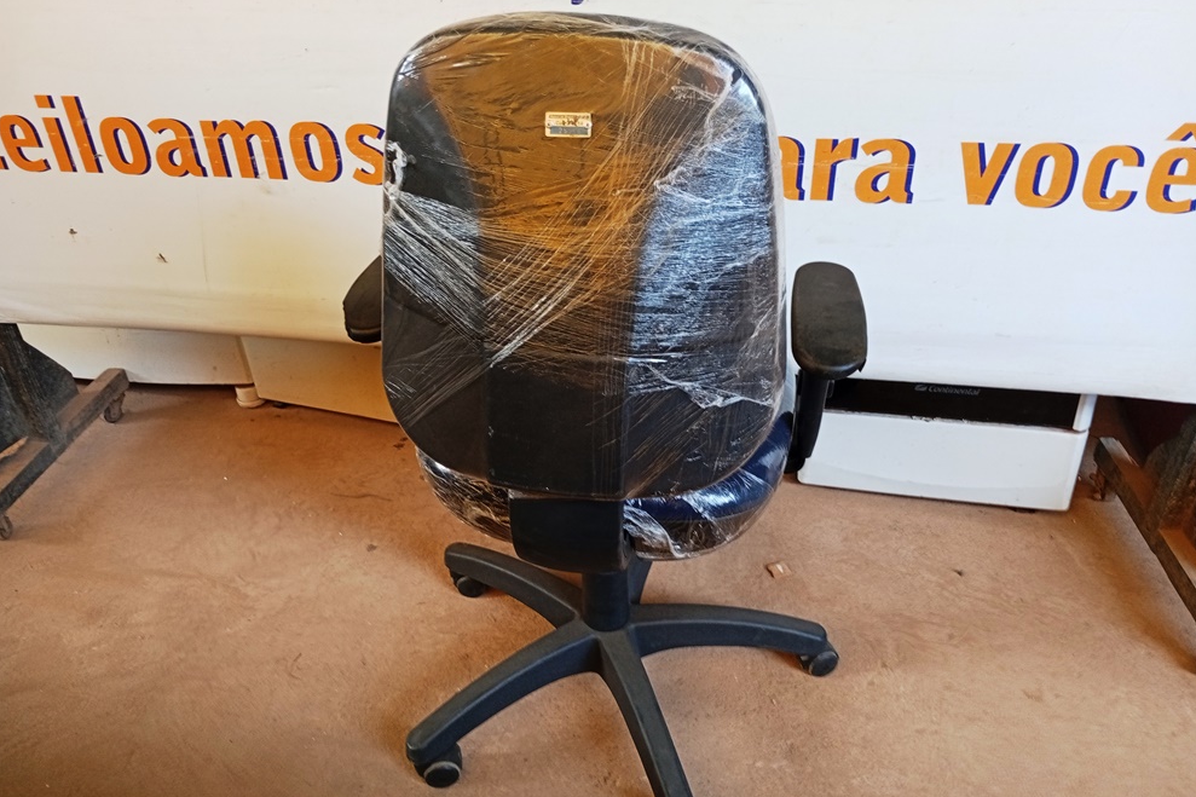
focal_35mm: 29
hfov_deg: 63.7
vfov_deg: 44.9
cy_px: 420
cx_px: 607
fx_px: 963
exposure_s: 1/40
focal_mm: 3.98
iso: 217
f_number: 1.8
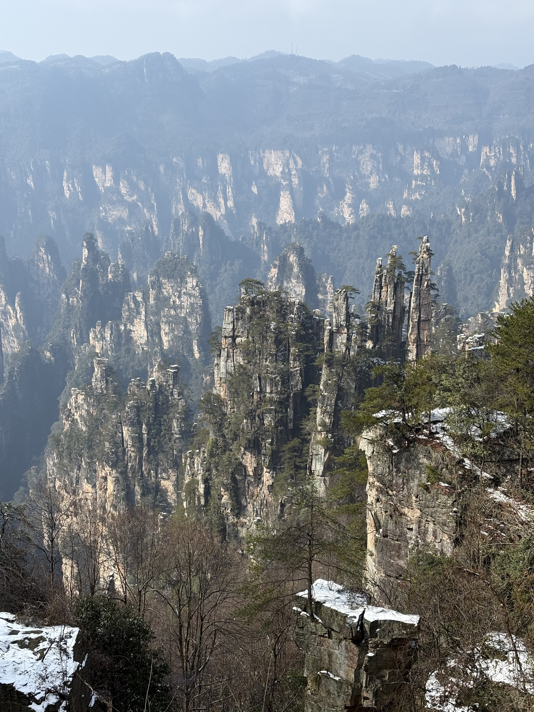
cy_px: 356
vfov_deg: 36.8
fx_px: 1070
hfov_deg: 28.0
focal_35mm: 52
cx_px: 267
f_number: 1.6
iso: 32
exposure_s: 1/1901
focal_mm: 5.96
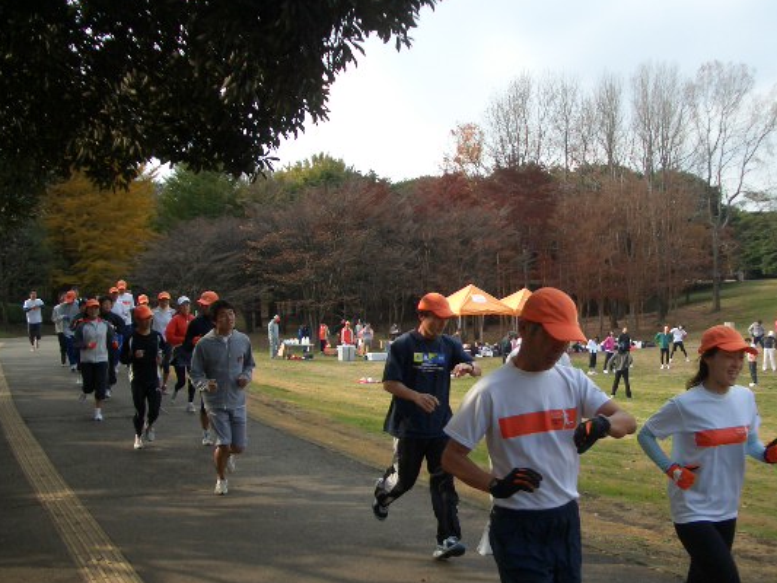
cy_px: 334
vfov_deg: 34.3
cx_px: 461
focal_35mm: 42
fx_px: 943
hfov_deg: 44.6
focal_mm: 5.8
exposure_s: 1/500
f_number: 2.6
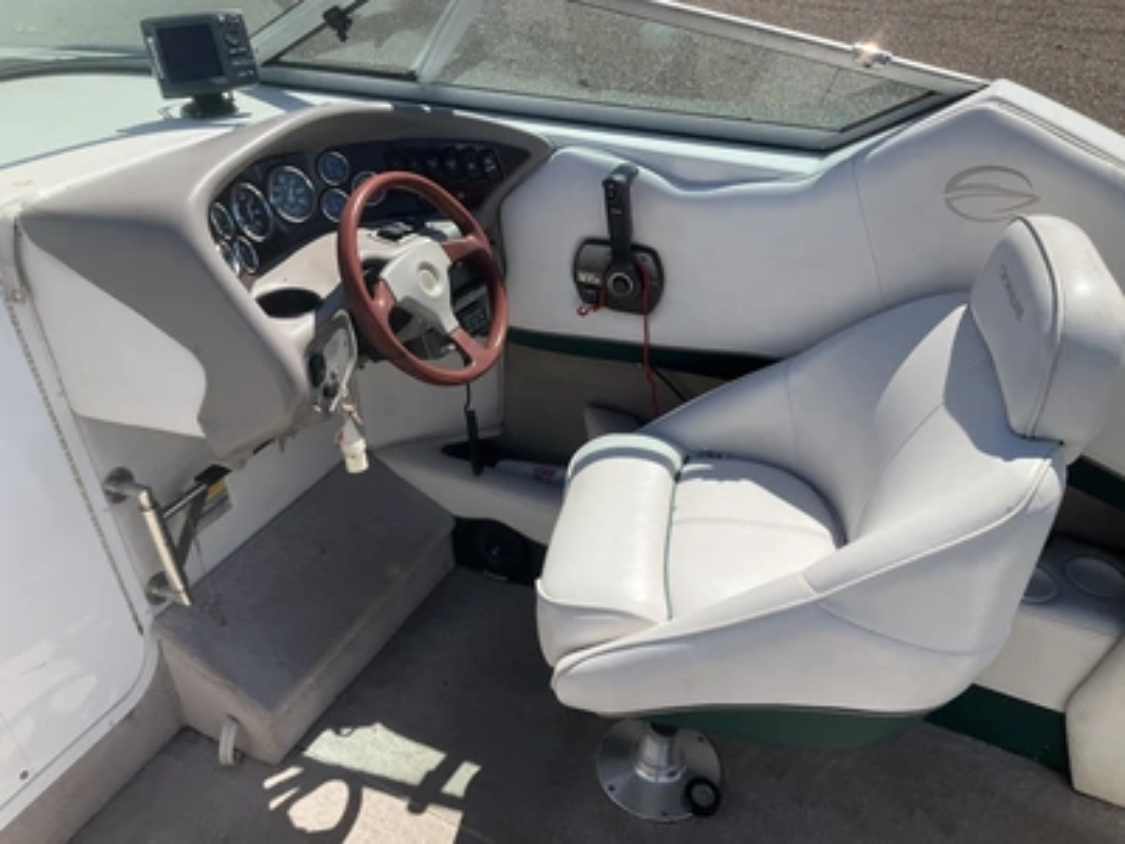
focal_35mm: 29
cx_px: 562
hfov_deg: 61.7
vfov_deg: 48.2
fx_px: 942
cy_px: 422
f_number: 1.8
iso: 25
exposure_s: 1/1786
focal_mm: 3
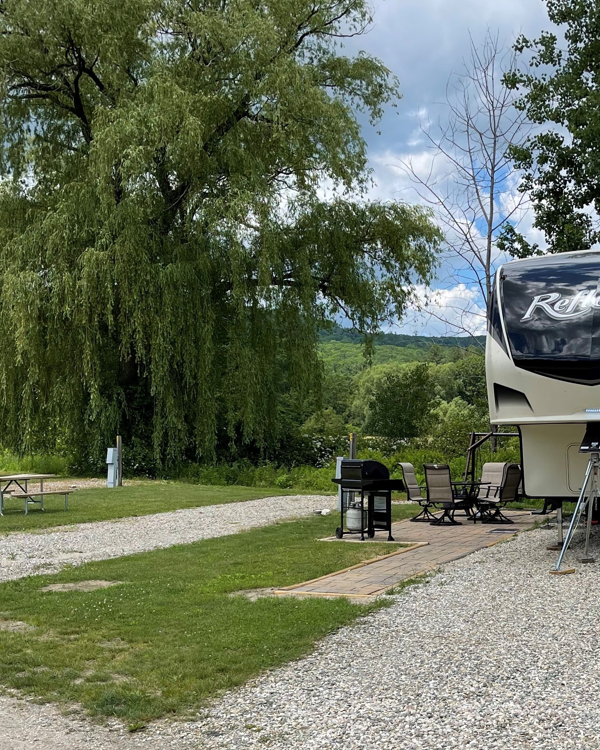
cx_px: 415
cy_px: 505
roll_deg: +0.5
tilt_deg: -2.7
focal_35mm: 51
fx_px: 1132
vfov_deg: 36.2
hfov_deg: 29.4
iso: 32
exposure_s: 1/3344
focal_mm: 5.1
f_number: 1.6
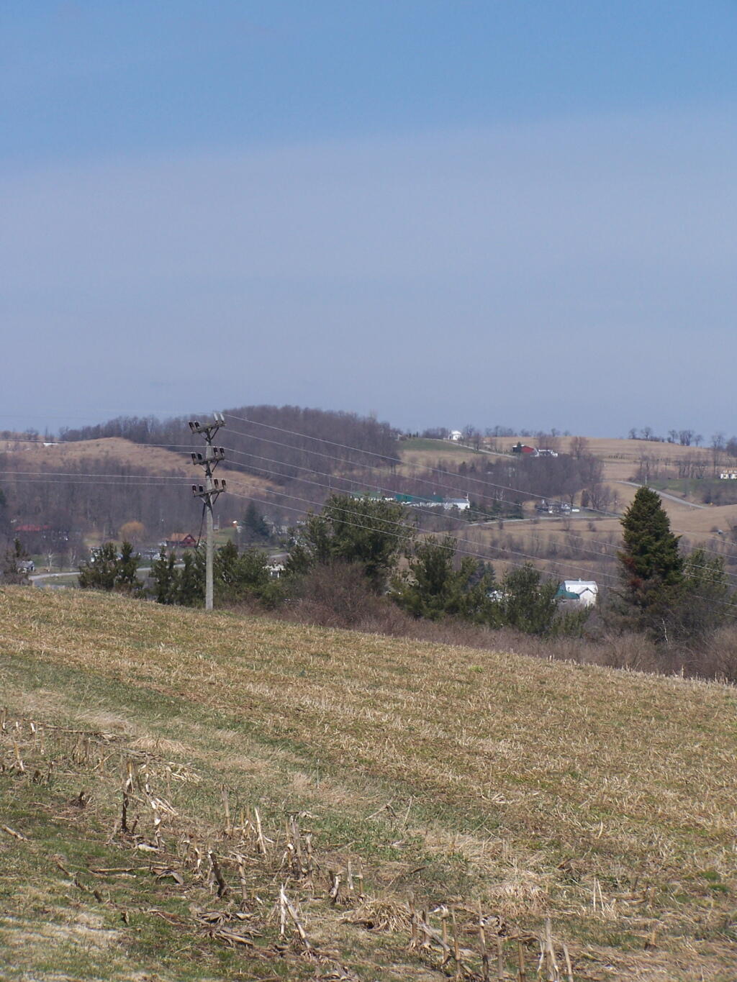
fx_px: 3945
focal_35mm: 139
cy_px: 491
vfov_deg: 14.2
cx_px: 368
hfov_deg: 10.7
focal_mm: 23.1
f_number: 4.5
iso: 80
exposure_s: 1/1000
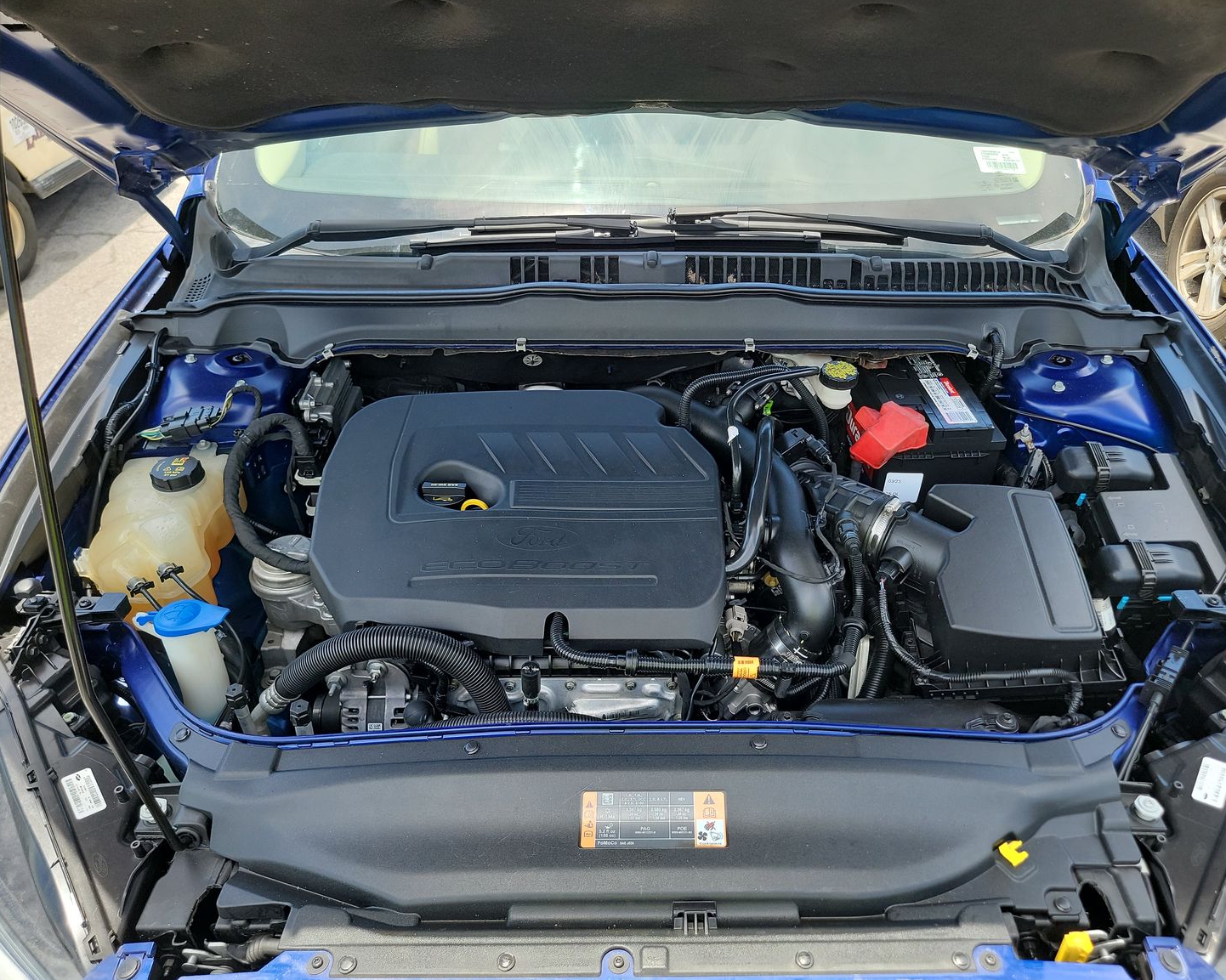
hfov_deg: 66.0
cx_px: 649
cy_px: 505
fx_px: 943
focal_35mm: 26
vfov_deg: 54.9
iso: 50
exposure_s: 1/137
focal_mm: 6.7
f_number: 1.8
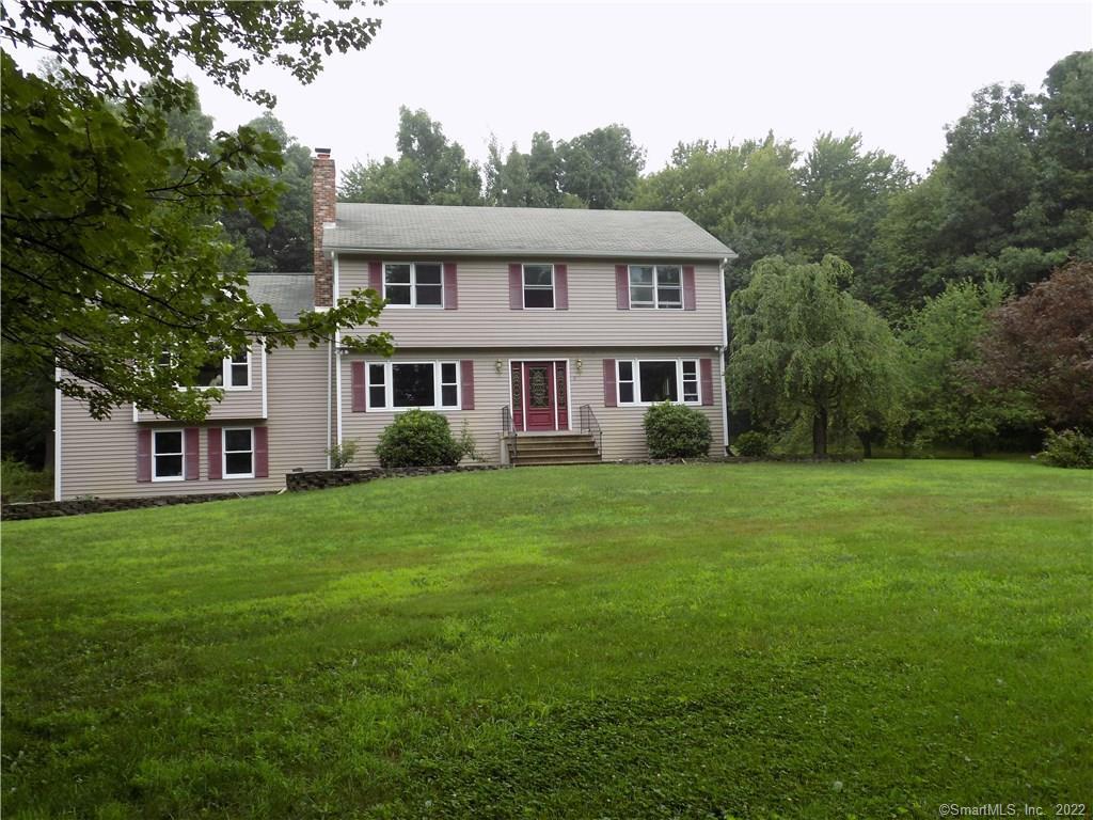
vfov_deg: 51.4
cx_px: 546
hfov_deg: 65.3
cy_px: 410
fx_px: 853
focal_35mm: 27
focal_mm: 4.8
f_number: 3.2
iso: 80
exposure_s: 1/160
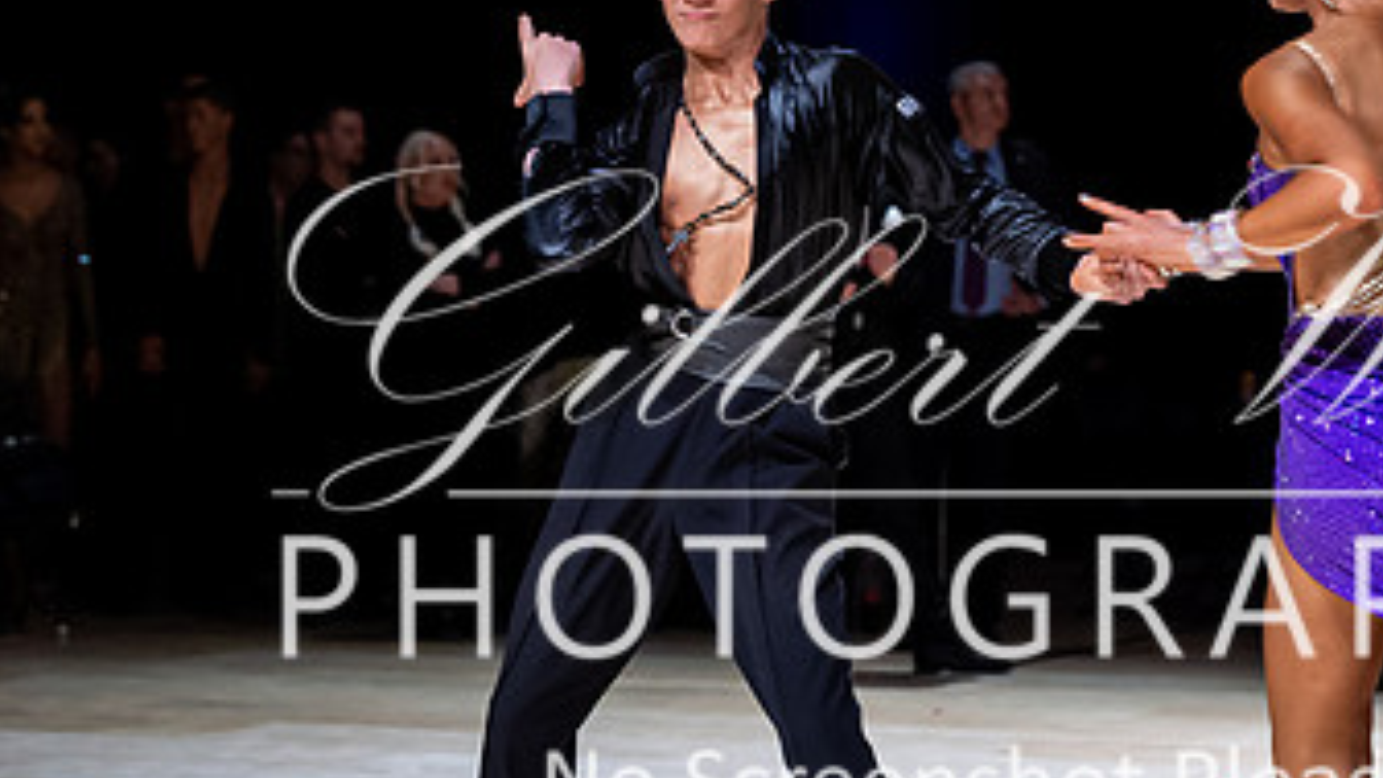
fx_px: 5207
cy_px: 400
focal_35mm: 142
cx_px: 913
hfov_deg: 15.1
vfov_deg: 8.5
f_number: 3.3
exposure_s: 1/400
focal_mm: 72
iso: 3200
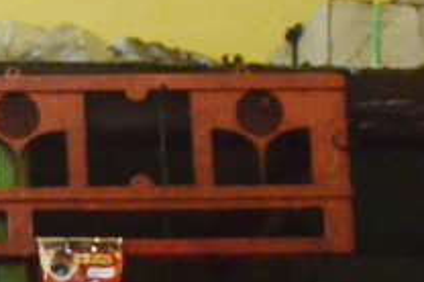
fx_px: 1693
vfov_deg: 9.2
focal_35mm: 144
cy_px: 439
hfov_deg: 13.2
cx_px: -272
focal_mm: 22
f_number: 8
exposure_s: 1/160
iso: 4000
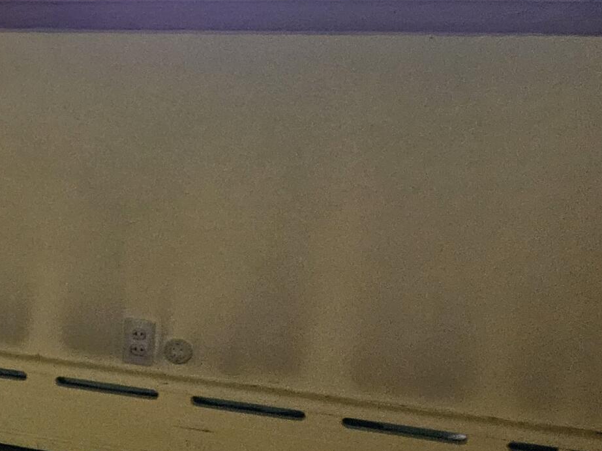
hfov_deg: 20.9
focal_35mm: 78
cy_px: 244
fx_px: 1356
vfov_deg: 18.9
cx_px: -320
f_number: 1.8
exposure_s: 1/30
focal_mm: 5
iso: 640
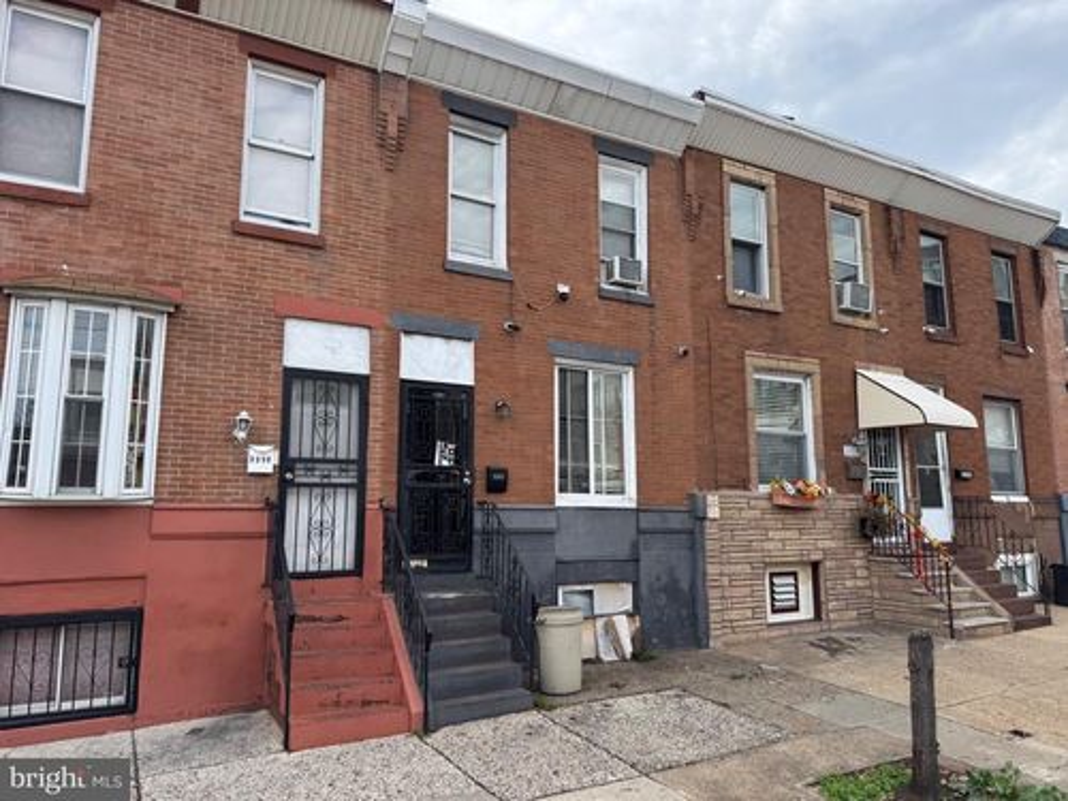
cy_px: 400
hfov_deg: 71.6
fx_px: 740
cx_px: 534
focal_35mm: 24
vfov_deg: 56.8
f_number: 1.78
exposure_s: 1/980
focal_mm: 6.76
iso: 80
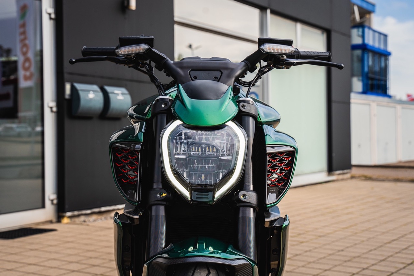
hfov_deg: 37.5
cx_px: 207
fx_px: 610
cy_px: 138
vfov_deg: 25.5
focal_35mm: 53
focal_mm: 53
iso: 320
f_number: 5.6
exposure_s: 1/640
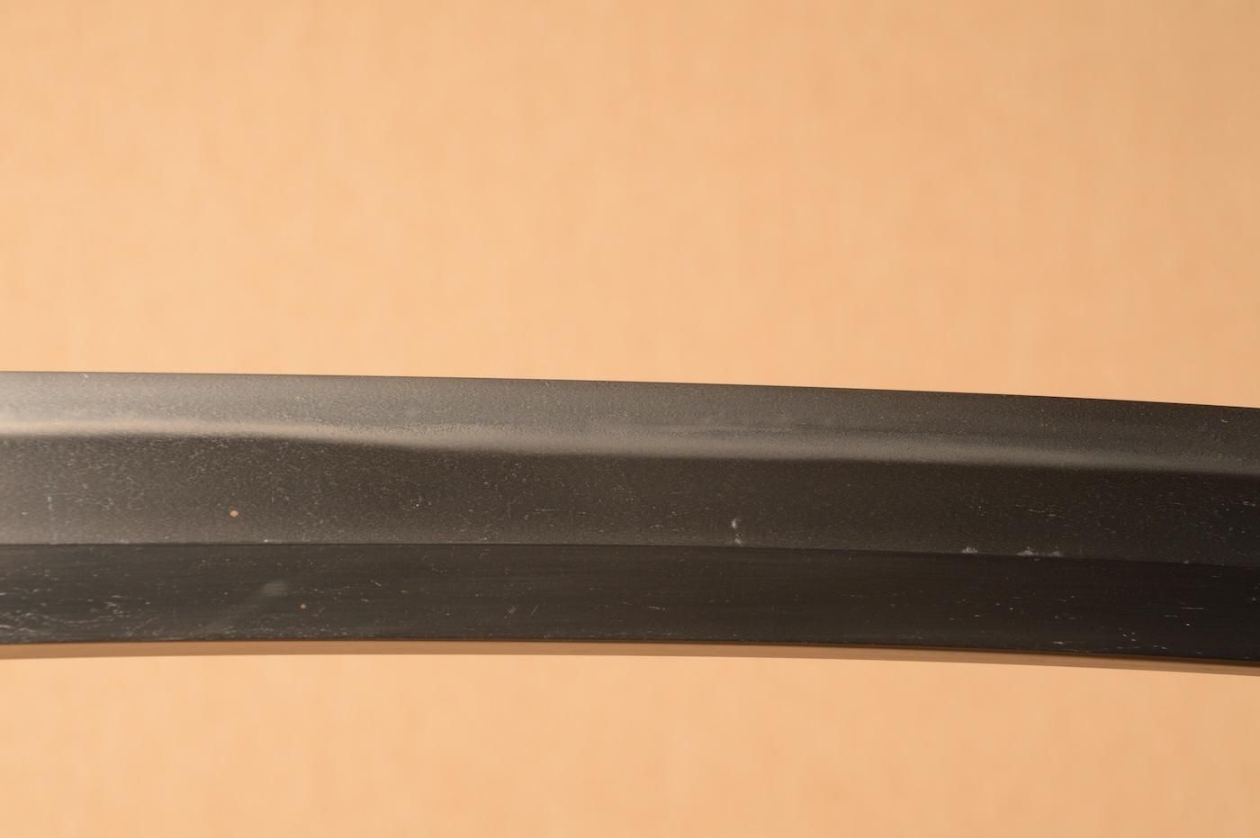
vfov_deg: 10.1
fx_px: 4721
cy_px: 419
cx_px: 630
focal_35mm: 135
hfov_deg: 15.2
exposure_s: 1/2
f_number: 11
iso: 400
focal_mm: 90
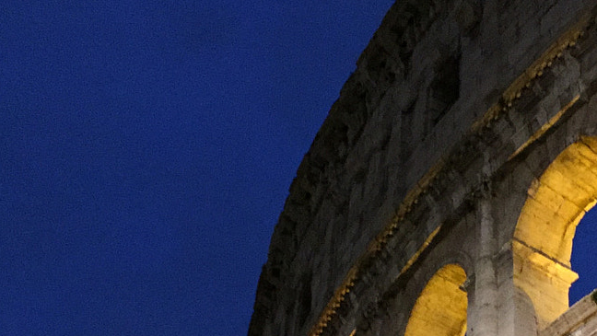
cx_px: 511
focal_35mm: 78
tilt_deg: +36.2
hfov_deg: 26.5
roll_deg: +0.5
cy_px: 427
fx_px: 1235
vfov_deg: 14.9
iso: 320
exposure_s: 1/17
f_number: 2.2
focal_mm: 4.15
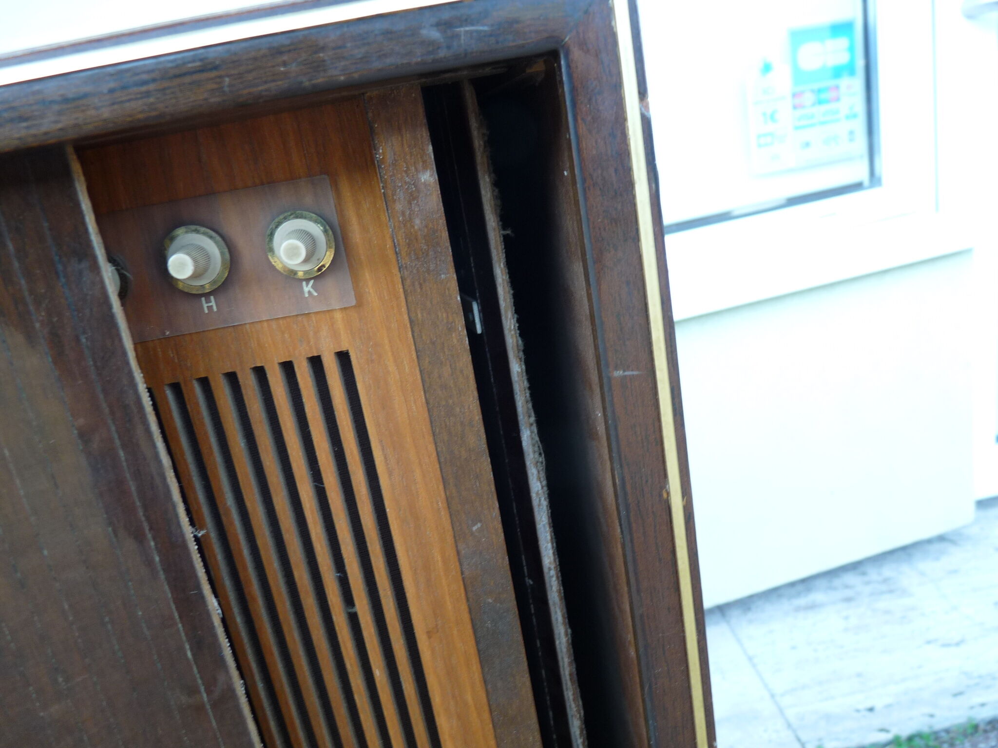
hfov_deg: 65.3
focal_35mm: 27
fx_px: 778
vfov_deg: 51.4
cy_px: 374
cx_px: 499
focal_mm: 4.8
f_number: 2.8
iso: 100
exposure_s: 1/30
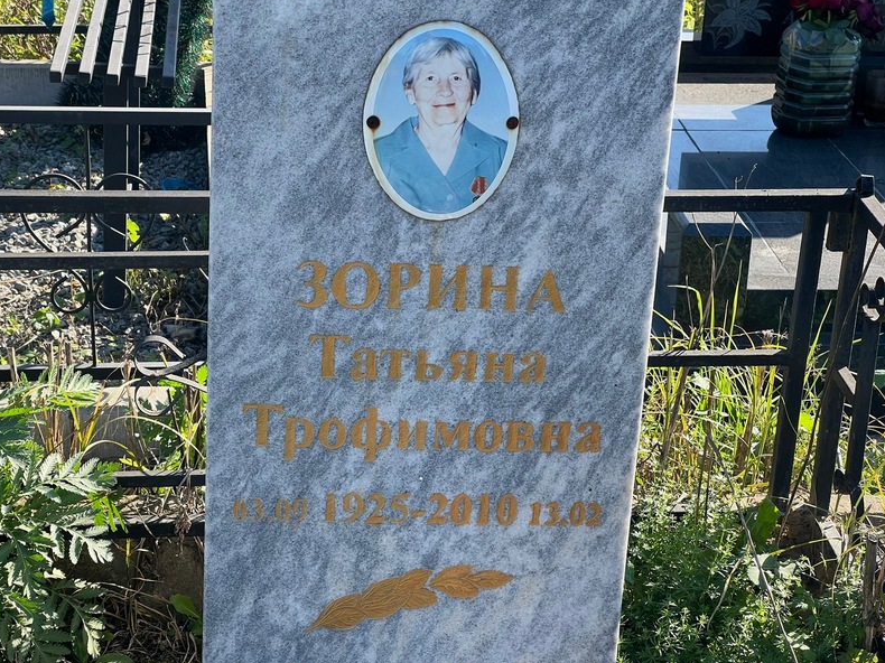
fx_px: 1994
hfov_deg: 25.0
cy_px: 333
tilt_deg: -24.4
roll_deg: -2.9
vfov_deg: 18.9
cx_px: 445
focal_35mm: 78
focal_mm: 9
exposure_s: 1/249
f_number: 2.8
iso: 32
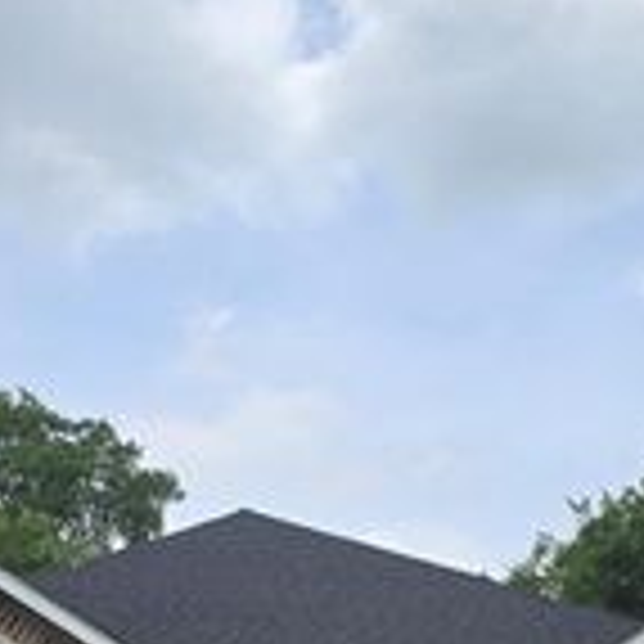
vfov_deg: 22.3
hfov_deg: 24.3
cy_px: 786
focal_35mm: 71
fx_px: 1494
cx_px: 284
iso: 12
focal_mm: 6.3
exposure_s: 1/801
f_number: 1.7
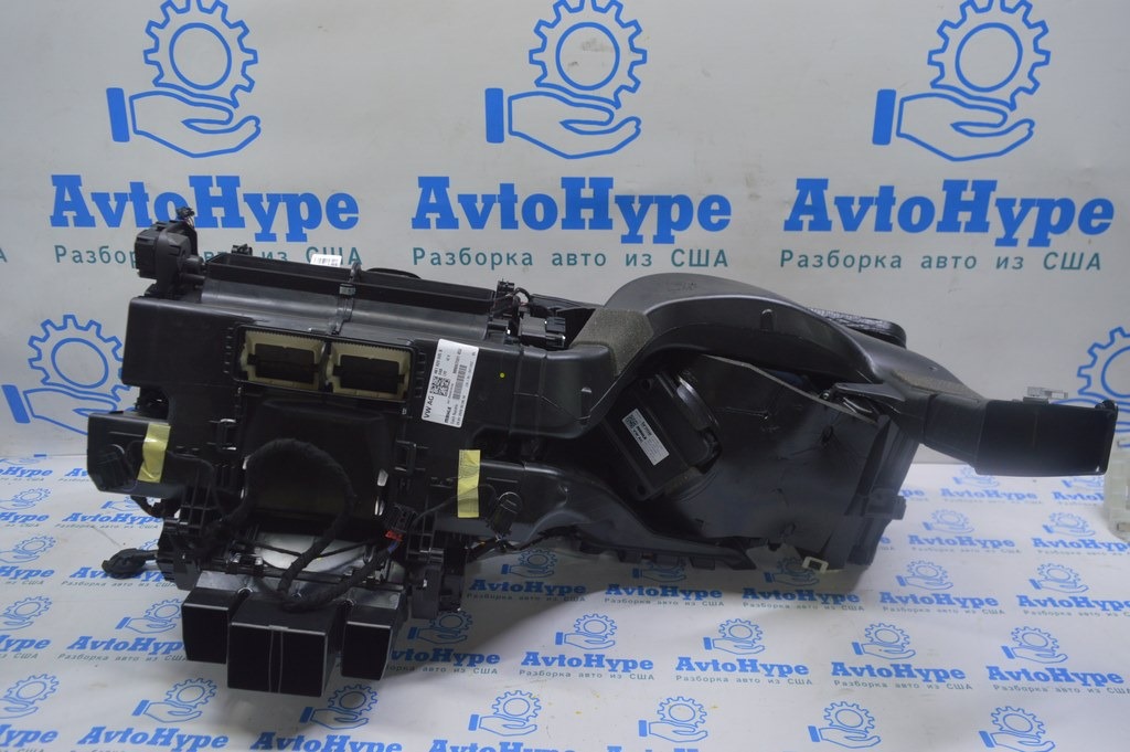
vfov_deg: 47.9
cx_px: 565
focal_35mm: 27
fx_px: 847
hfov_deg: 67.4
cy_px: 376
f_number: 5.6
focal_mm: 18
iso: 400
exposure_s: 1/25
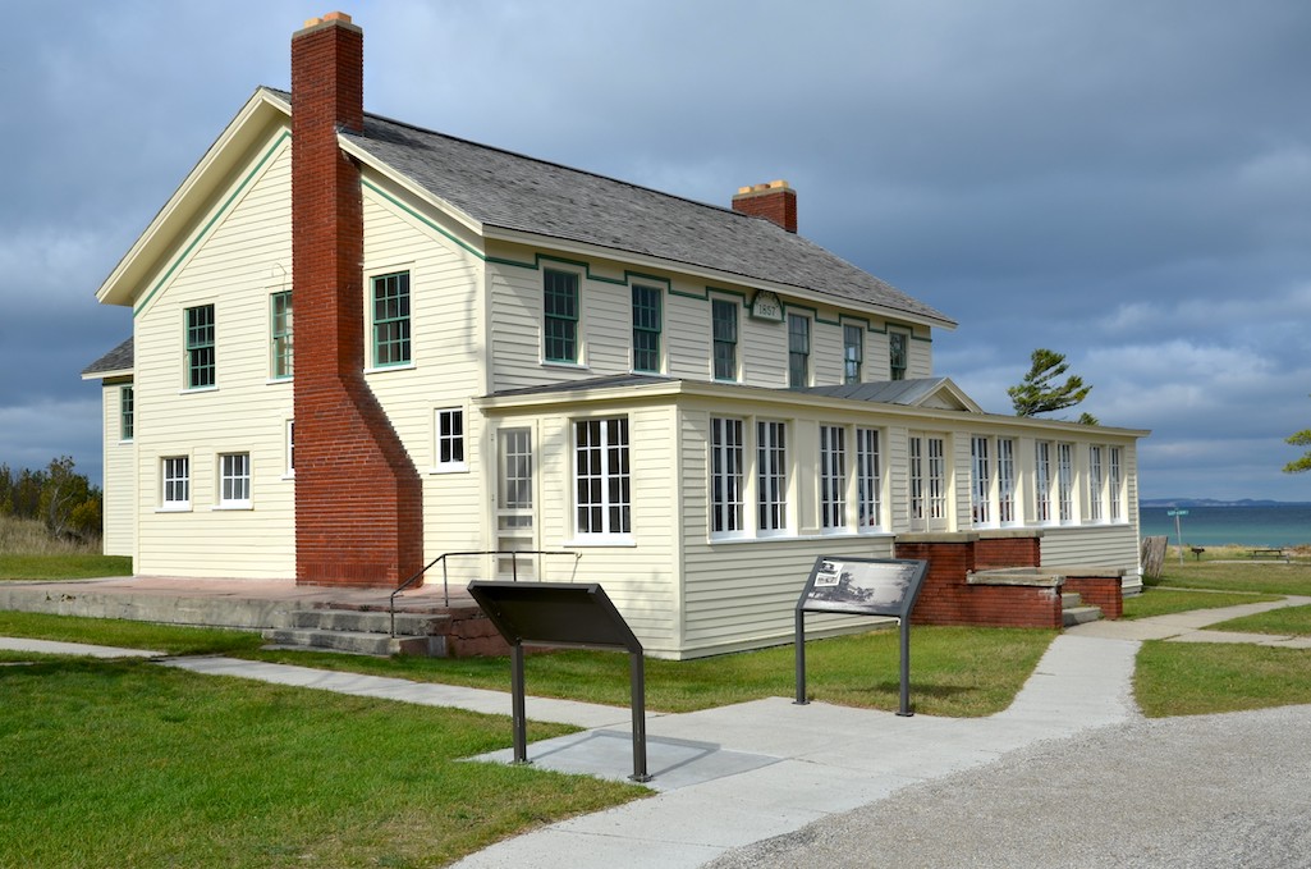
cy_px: 434
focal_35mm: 36
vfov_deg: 36.7
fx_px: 1308
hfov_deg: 53.2
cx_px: 656
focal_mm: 24
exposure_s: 1/250
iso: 100
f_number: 8
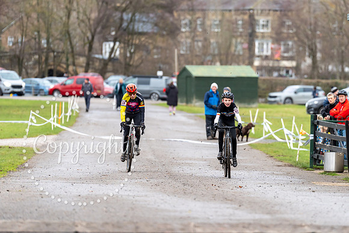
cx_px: 222
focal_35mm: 307
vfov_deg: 4.5
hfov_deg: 6.7
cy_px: 109
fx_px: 2975
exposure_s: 1/1000
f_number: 3.2
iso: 1000
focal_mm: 200
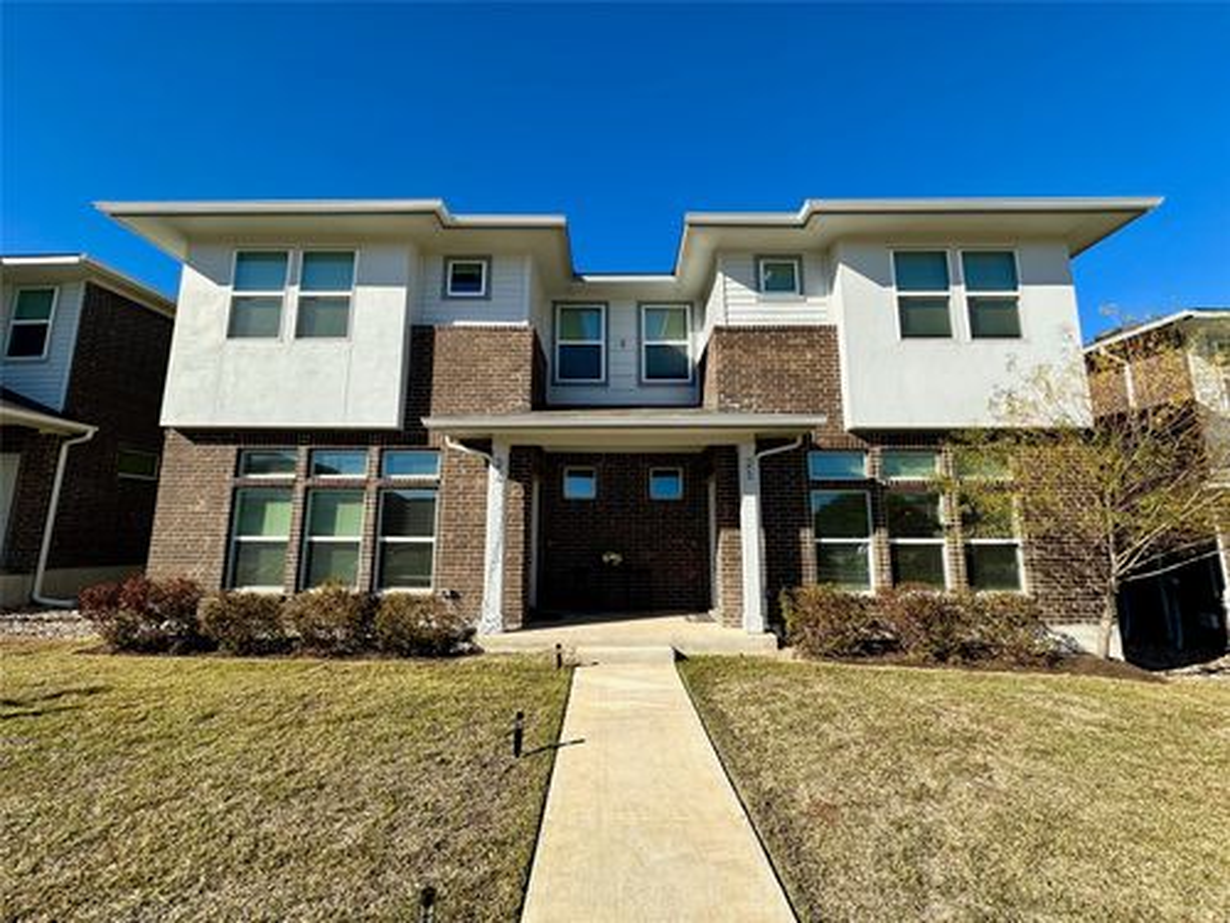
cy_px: 462
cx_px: 615
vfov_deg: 85.7
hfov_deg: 102.1
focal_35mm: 14
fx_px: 497
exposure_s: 1/1511
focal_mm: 2.22
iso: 40
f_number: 2.2
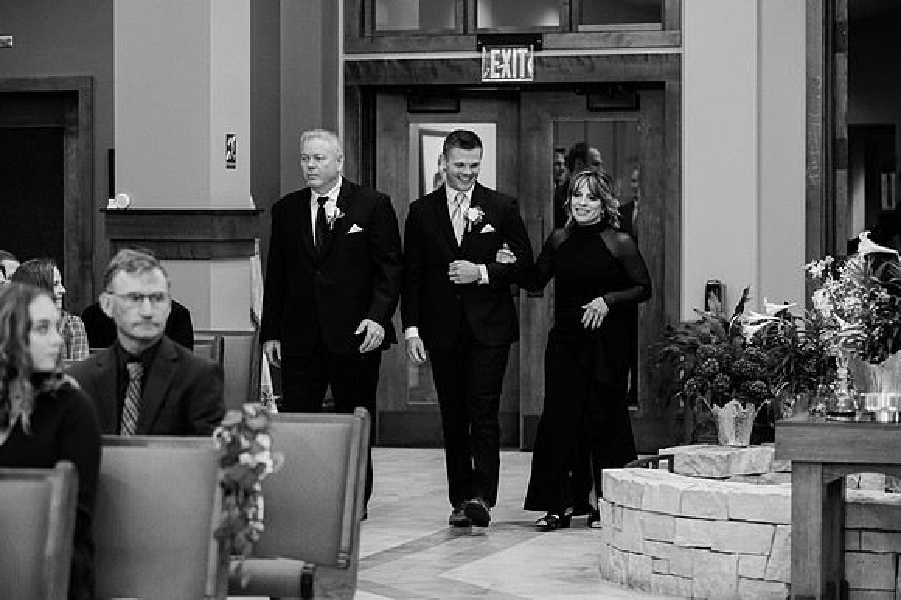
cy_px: 300
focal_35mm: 112
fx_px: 2805
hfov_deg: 18.2
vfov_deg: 12.2
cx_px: 404
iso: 1600
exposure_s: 1/250
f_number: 2.8
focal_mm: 98
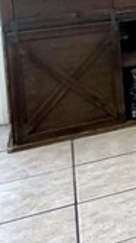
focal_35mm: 94
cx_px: 537
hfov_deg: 8.1
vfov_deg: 20.9
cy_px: -64
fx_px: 604
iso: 320
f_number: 2.2
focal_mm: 2.22
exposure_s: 1/60
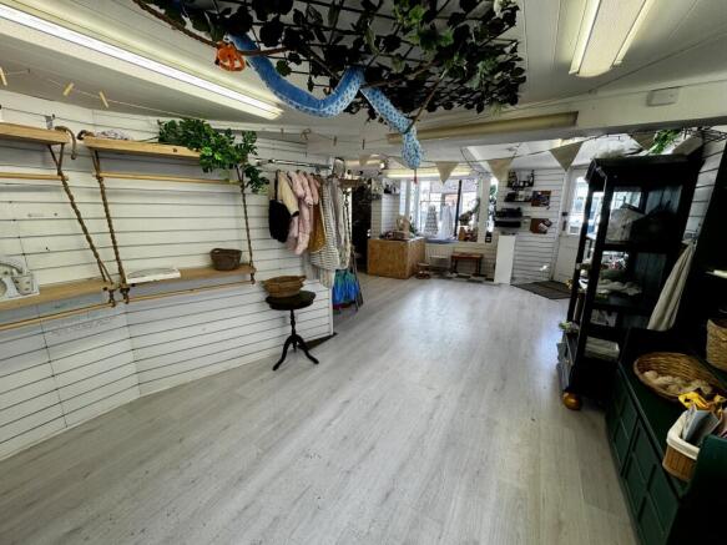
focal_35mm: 14
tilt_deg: -12.3
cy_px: 272
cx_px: 364
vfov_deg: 85.7
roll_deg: +0.2
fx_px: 294
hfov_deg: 102.1
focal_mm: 2.22
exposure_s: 1/100
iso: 64
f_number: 2.2
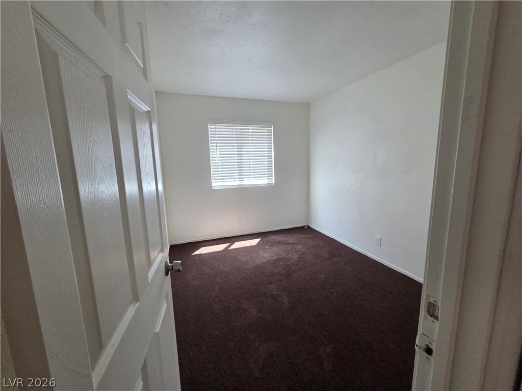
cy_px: 196
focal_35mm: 13
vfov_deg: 89.9
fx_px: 196
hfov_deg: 106.2
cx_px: 261
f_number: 2.2
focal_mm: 2.2
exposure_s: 1/60
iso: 320
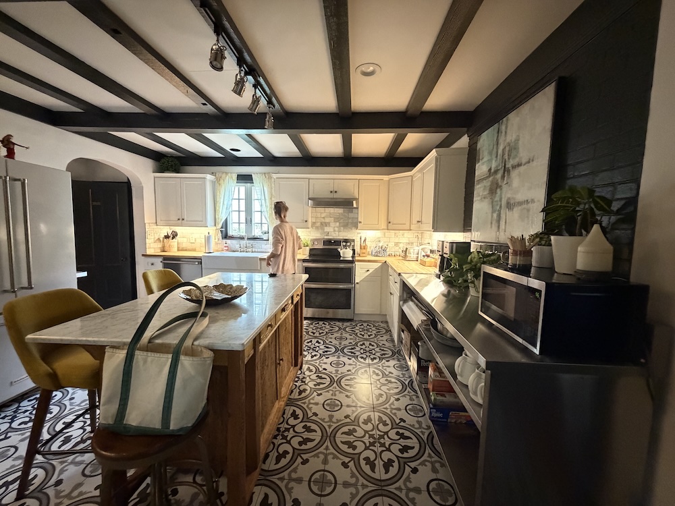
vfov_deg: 85.7
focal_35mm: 14
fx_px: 273
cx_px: 338
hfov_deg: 102.1
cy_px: 253
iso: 1000
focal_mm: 2.22
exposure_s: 1/60
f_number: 2.2
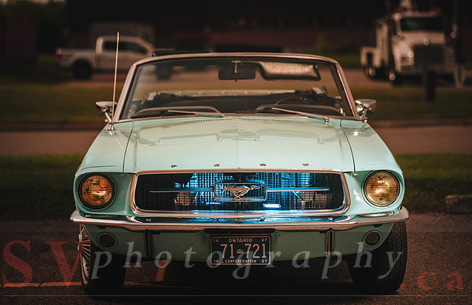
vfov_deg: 11.5
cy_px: 157
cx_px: 236
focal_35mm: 117
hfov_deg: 17.6
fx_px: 1520
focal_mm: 116
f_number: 2.8
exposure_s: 1/200
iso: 64
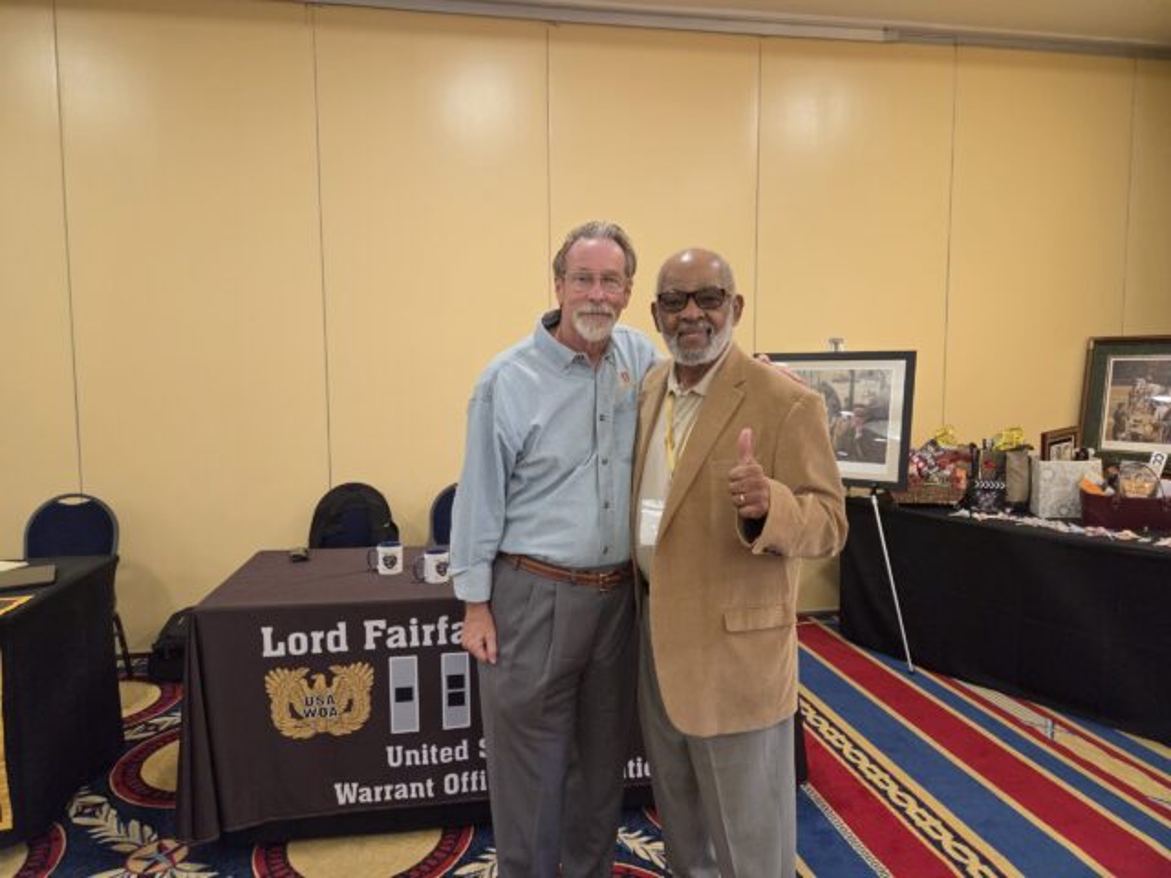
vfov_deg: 58.9
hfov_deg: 73.9
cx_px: 586
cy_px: 439
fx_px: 778
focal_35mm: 23
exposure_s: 1/120
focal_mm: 5.4
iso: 800
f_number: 1.8
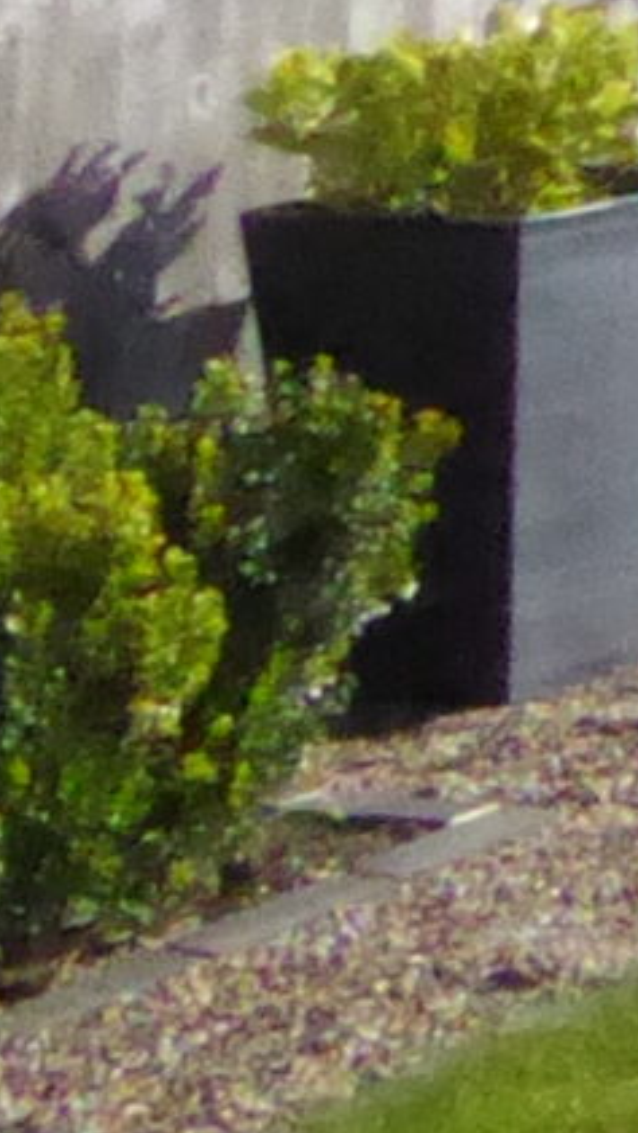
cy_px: -694
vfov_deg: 12.7
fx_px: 4779
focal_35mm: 159
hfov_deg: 5.4
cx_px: 3384
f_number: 7.1
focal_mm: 4.3
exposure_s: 1/1600
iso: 1600
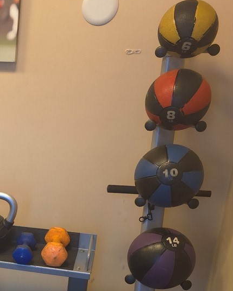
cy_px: 262
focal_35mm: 67
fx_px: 577
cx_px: -92
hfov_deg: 20.3
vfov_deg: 27.3
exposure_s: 1/60
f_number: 1.7
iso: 250
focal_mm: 6.3
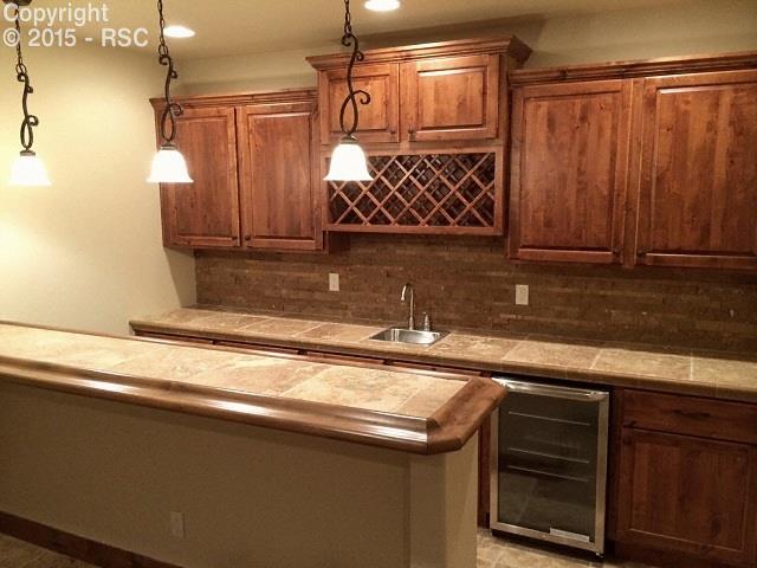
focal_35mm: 30
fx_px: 656
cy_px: 284
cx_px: 378
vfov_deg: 46.8
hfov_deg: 60.0
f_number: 2.2
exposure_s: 1/30
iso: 250
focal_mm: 4.12
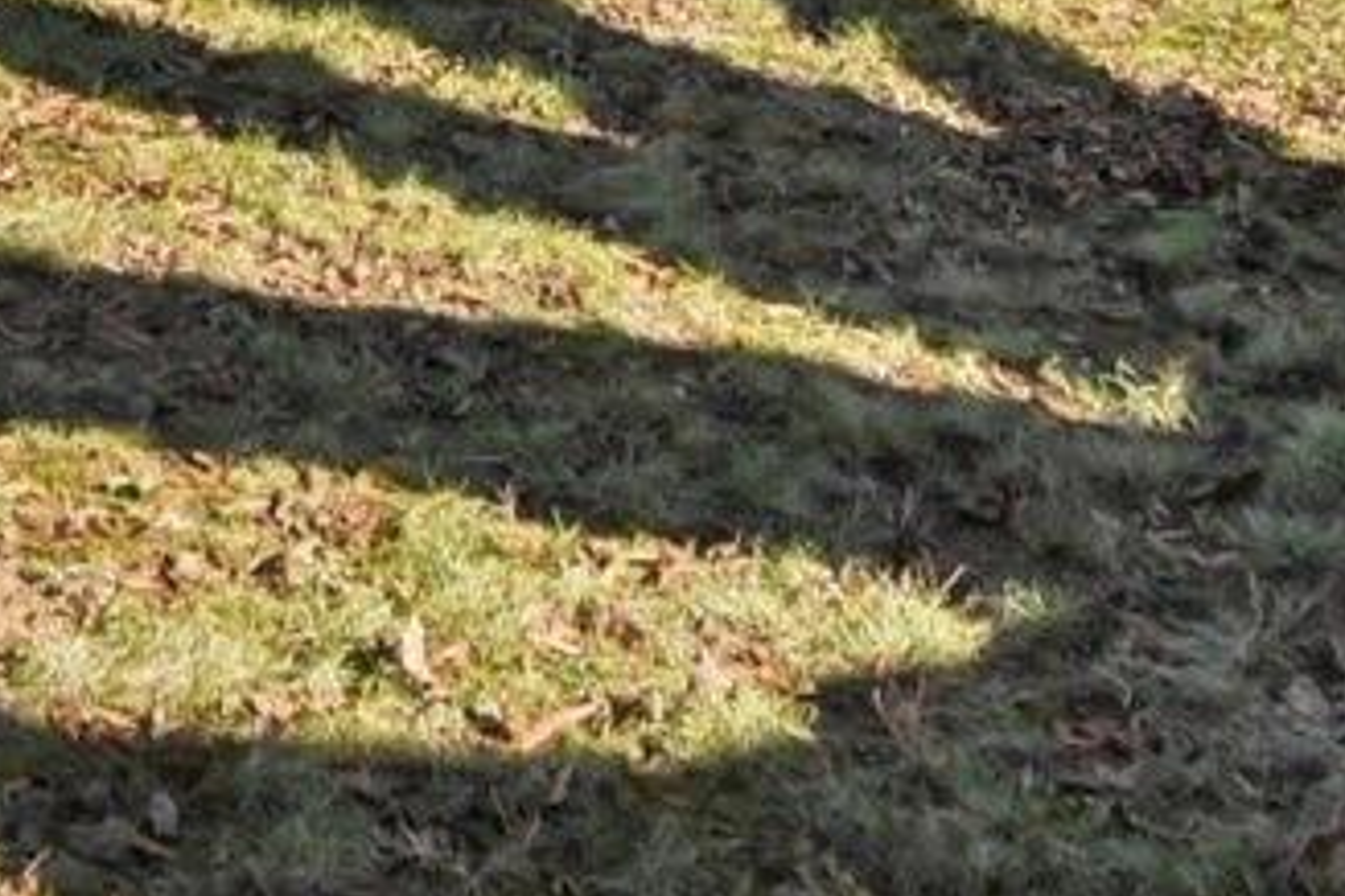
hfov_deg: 20.6
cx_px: -160
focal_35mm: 94
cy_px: -890
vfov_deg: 12.7
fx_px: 3512
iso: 200
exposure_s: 1/500
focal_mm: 15
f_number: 8
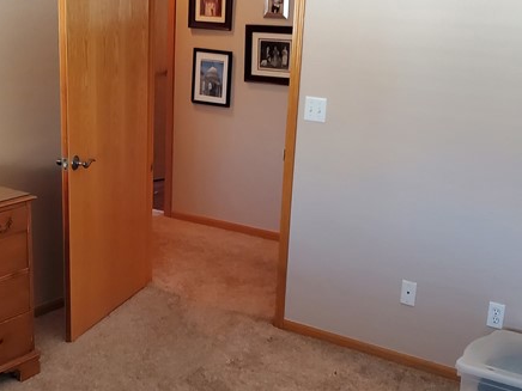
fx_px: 920
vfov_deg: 24.0
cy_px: 239
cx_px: 168
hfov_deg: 31.4
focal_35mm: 61
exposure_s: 1/60
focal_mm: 4.3
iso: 250
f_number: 1.5
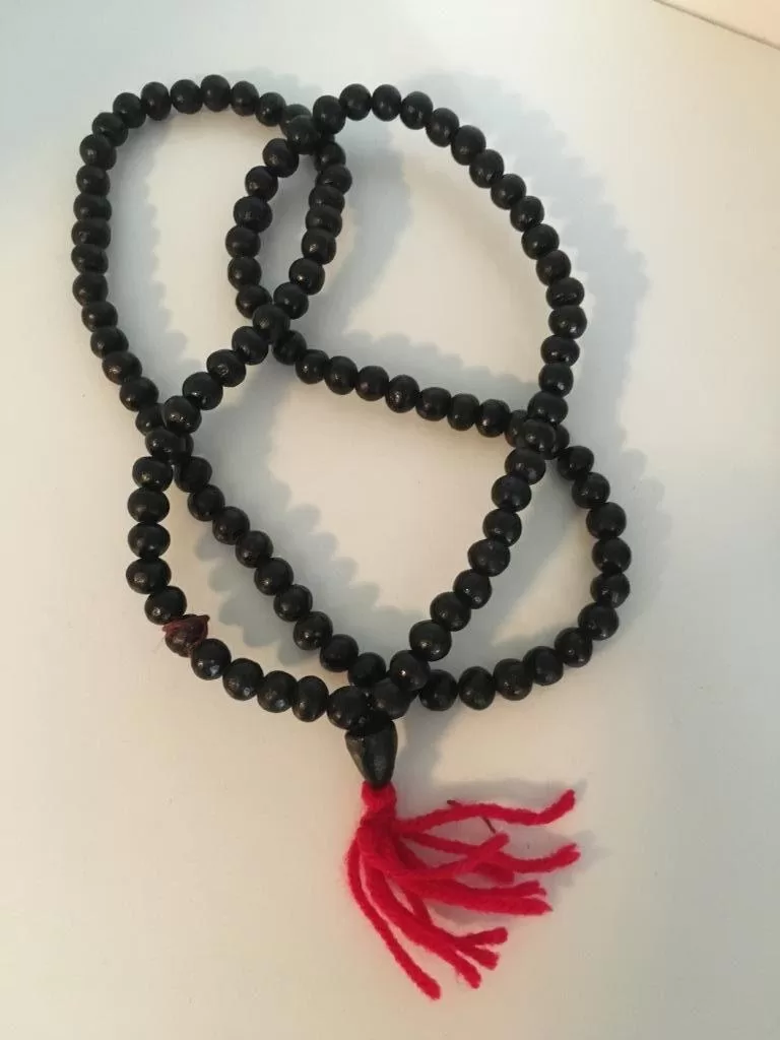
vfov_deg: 61.7
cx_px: 390
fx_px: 871
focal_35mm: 29
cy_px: 520
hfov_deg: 48.2
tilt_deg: -73.2
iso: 400
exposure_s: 1/17
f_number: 2.2
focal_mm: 4.15
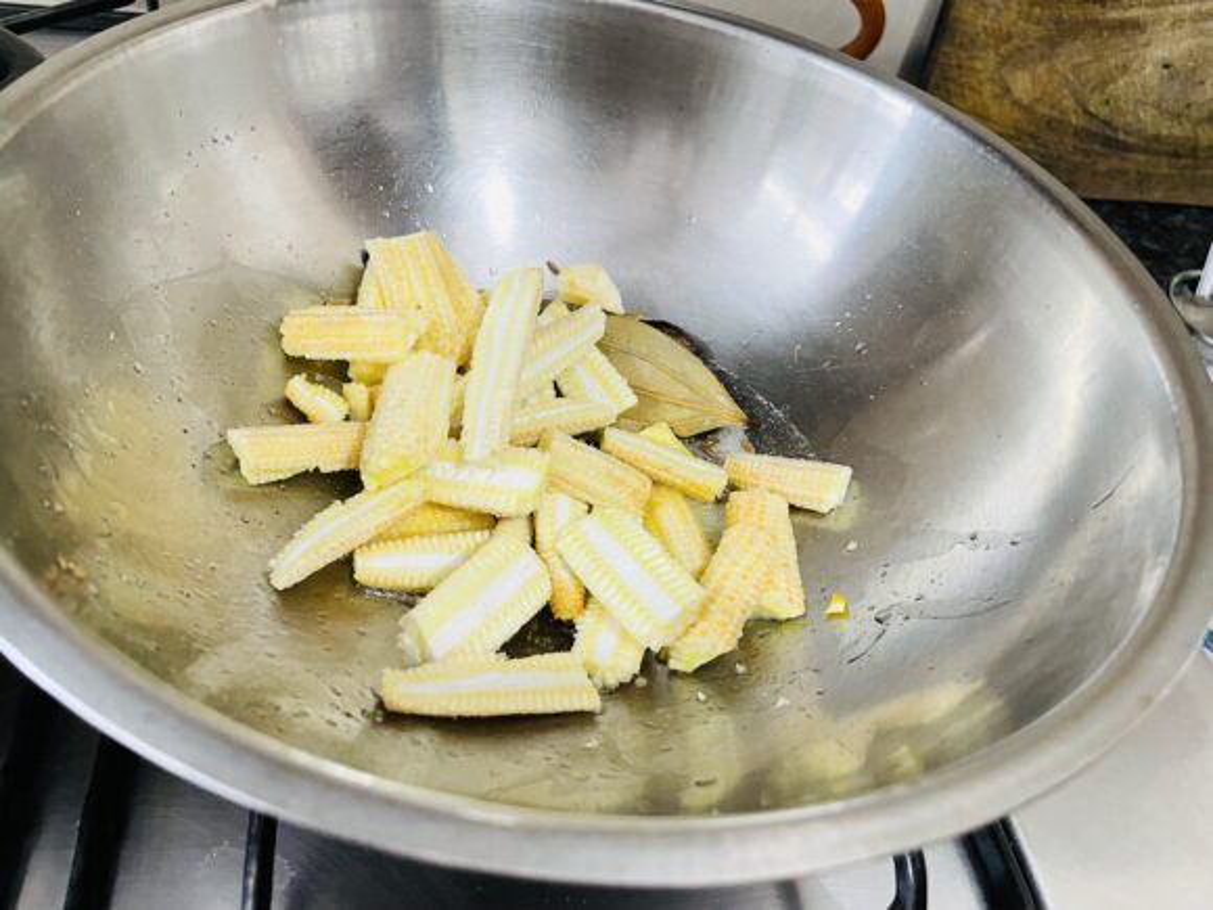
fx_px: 911
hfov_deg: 67.3
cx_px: 606
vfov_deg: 53.1
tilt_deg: -44.5
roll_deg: -12.5
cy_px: 455
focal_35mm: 26
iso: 200
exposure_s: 1/50
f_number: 1.6
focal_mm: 4.2
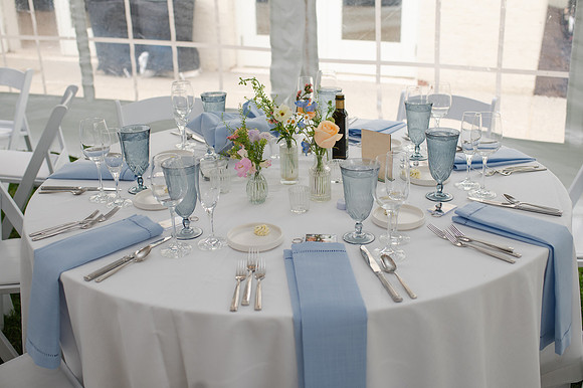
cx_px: 291
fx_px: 642
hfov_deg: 48.9
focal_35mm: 40
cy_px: 177
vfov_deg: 33.6
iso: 140
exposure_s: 1/200
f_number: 3.2
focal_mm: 35
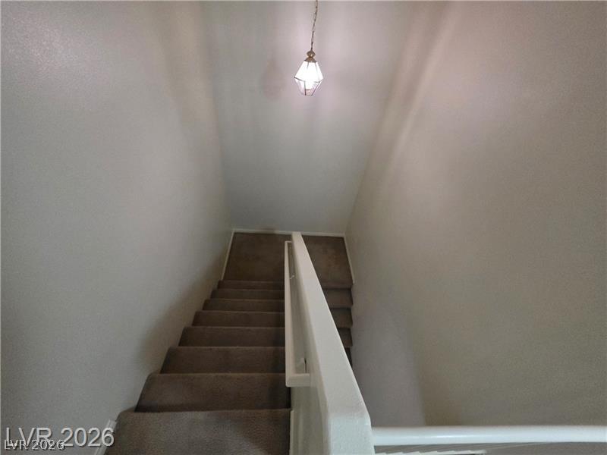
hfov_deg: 106.2
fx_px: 228
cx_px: 304
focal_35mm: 13
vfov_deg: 89.9
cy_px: 228
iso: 1000
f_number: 1.9
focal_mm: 2.2
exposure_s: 1/60
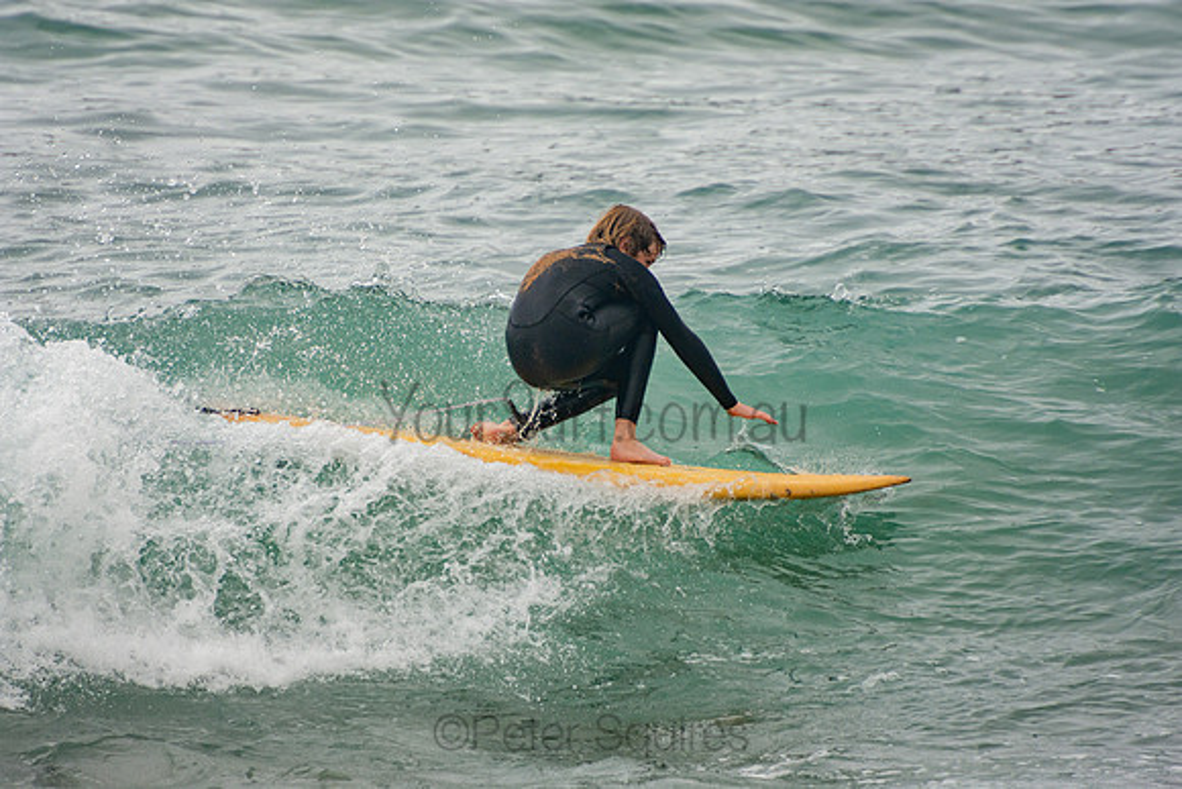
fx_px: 19704
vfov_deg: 2.3
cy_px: 394
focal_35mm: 600
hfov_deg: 3.4
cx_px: 591
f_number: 5.6
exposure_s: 1/1250
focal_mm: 400
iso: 280
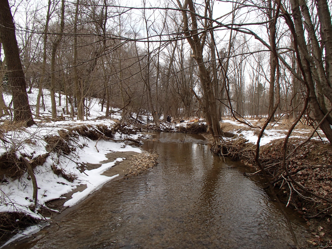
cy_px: 124
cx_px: 166
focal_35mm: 28
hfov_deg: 63.4
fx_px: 269
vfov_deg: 49.7
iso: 100
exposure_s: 1/500
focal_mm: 5
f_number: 3.9
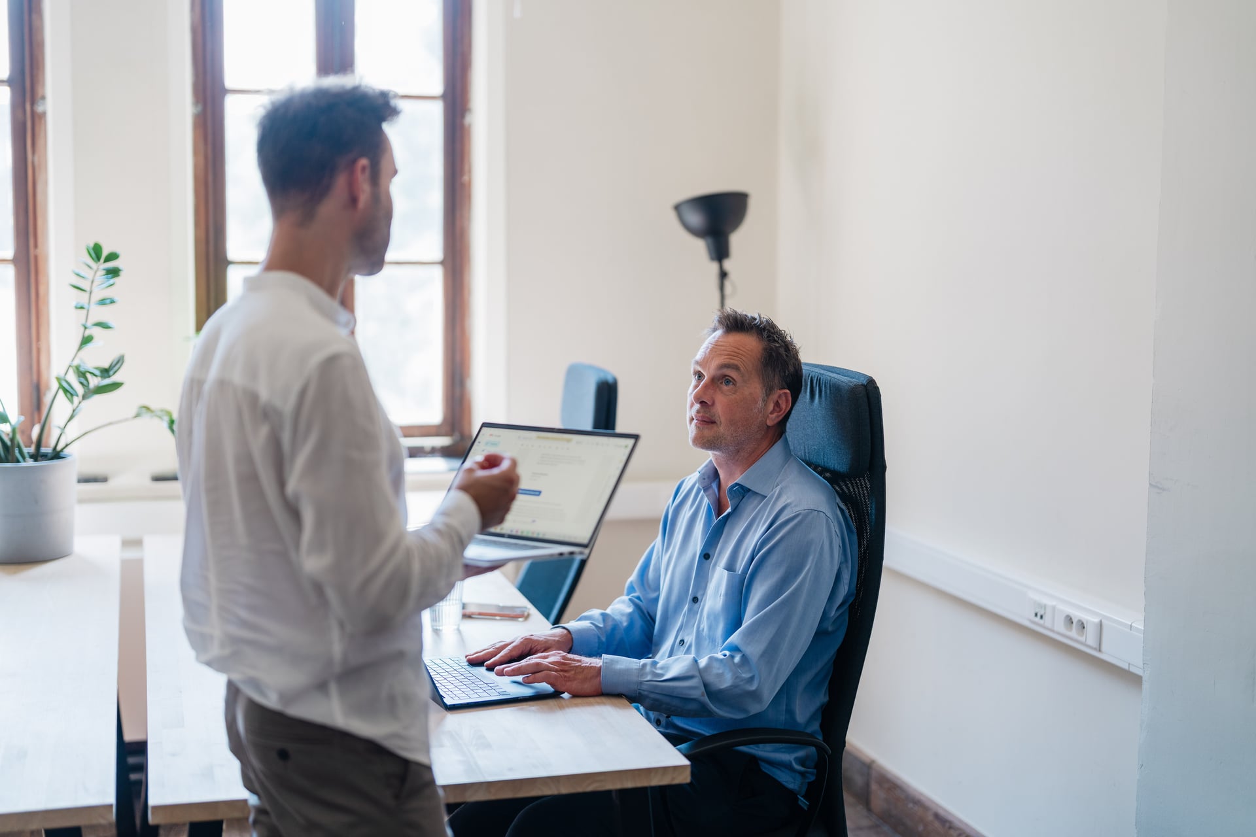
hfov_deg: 39.6
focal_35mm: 50
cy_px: 418
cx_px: 628
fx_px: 1744
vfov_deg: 27.0
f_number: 1.2
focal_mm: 50
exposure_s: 1/160
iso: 100
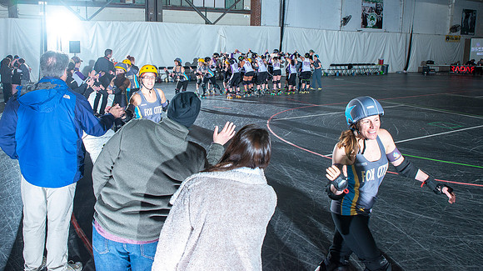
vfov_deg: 42.0
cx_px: 221
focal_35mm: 27
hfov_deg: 69.3
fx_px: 349
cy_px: 96
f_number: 8
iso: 800
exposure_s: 1/160
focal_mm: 24
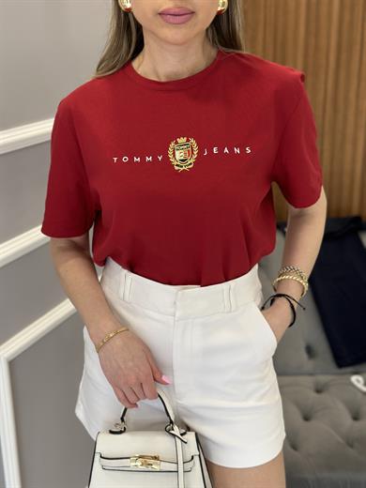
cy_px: 244
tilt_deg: -19.2
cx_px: 183
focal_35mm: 48
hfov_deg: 30.3
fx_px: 677
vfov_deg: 39.7
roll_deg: +1.1
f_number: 1.78
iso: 100
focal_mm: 6.86
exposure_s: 1/121
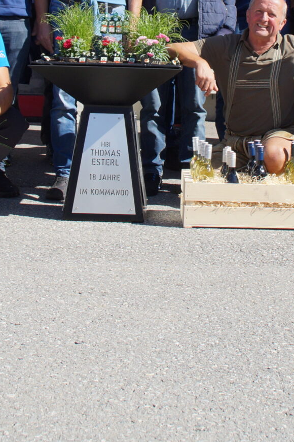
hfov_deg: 14.1
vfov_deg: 20.6
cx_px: 187
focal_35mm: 97
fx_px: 1189
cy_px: 43
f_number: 5.6
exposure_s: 1/320
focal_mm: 22
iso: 100
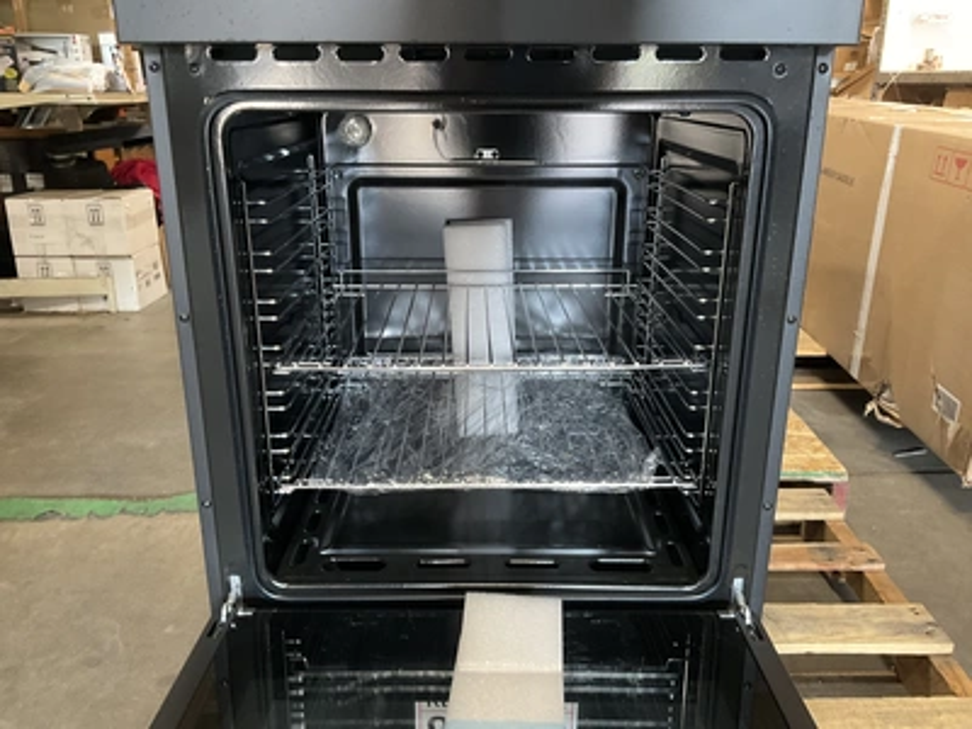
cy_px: 364
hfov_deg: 61.7
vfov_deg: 48.2
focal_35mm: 29
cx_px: 486
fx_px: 814
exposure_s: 1/30
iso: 250
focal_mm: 3
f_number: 1.8
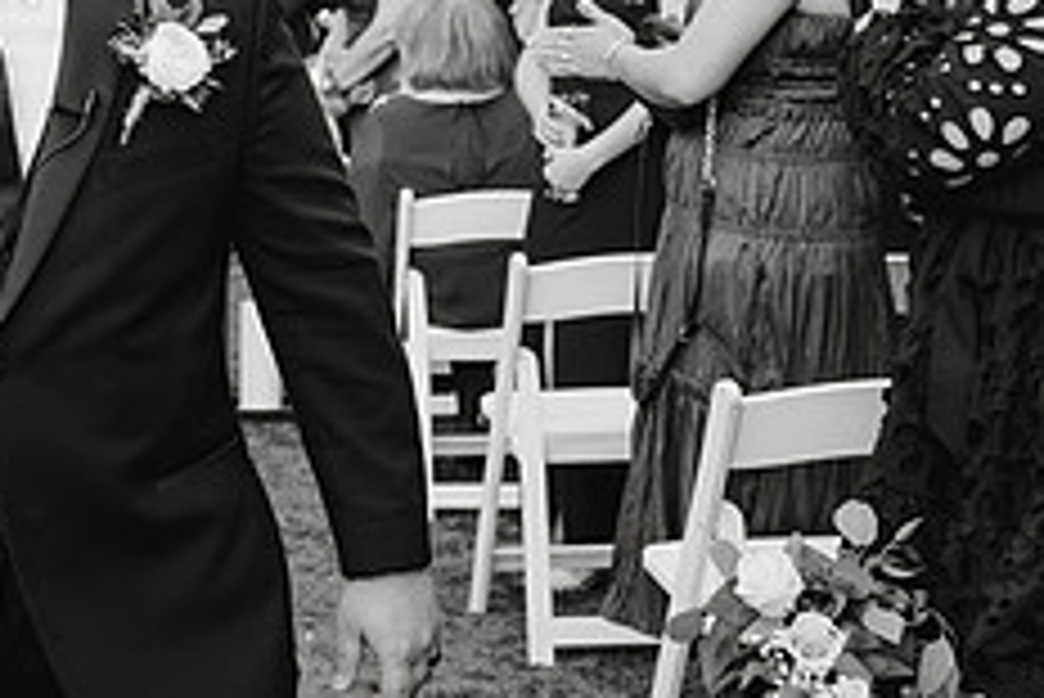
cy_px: 166
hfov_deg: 21.0
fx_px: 2670
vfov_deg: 14.8
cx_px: -122
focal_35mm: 92
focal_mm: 35
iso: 400
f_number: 5
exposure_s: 1/200
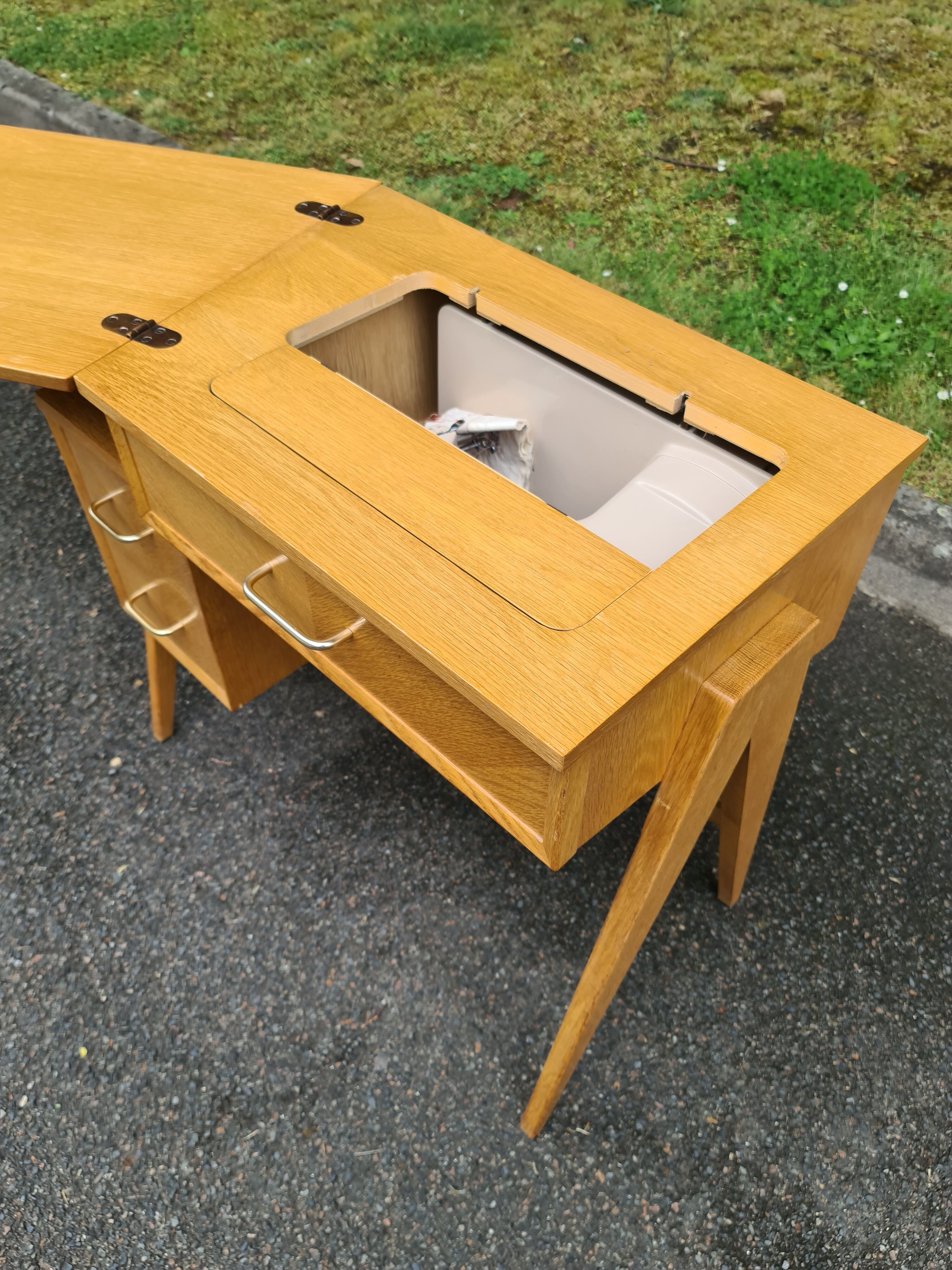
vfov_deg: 69.4
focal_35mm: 25
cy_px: 635
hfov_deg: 54.9
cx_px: 476
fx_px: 917
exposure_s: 1/239
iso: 50
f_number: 1.8
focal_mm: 7
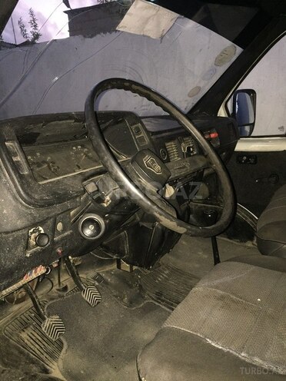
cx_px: 143
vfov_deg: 61.7
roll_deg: +2.3
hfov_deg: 48.2
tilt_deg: -11.1
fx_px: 319
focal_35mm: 29
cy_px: 190
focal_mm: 4.15
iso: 250
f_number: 2.2
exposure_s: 1/17
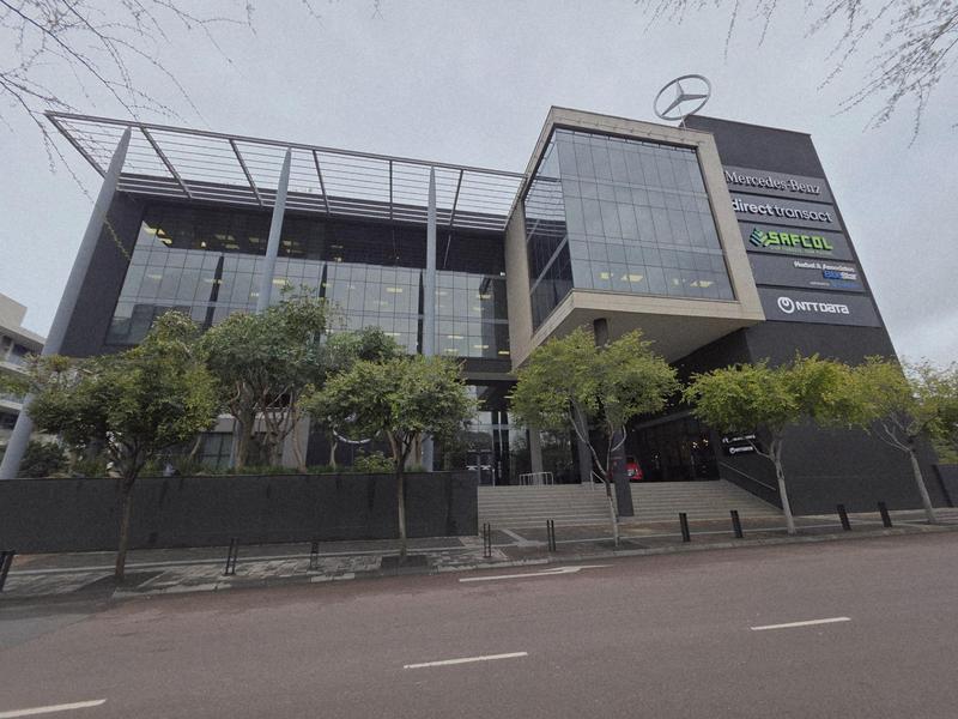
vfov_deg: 89.9
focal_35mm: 13
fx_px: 360
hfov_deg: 106.2
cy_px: 360
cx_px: 479
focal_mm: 2.2
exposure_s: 1/545
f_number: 1.9
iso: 40
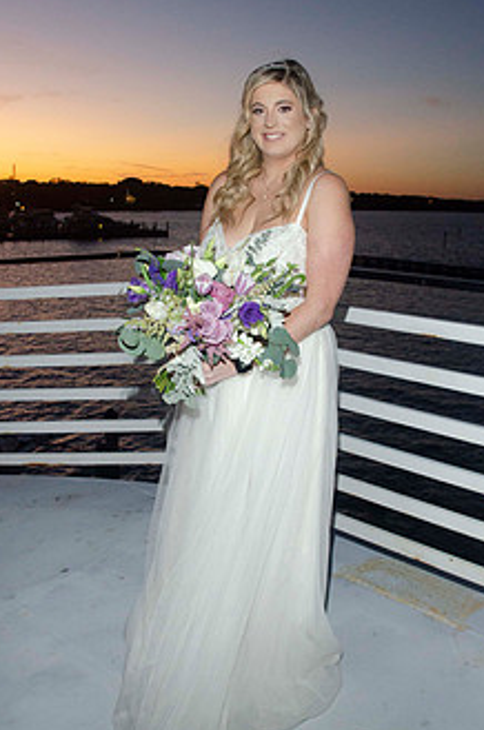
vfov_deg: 47.5
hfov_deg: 32.5
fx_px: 830
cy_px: 371
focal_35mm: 41
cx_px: 260
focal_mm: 20
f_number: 5.6
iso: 800
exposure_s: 1/80
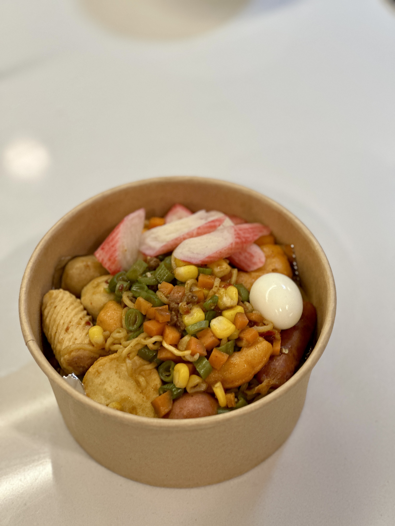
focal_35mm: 77
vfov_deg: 25.3
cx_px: 198
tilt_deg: -50.2
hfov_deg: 19.1
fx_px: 1172
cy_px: 263
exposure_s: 1/40
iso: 200
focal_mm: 9
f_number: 2.8
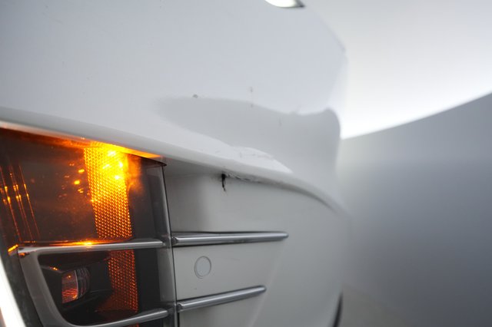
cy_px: 164
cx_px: 246
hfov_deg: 65.5
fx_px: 382
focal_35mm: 28
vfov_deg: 46.4
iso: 3200
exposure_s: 1/400
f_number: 4.5
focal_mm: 28
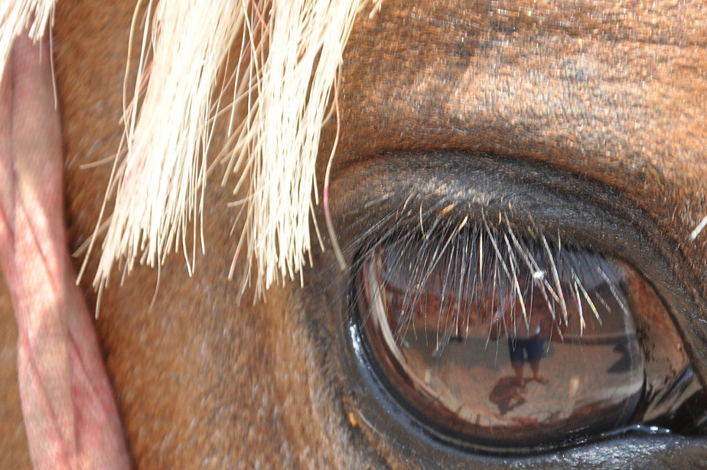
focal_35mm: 273
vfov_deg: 5.0
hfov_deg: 7.5
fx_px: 5353
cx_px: 584
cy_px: 300
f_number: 8
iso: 400
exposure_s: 1/200
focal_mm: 105
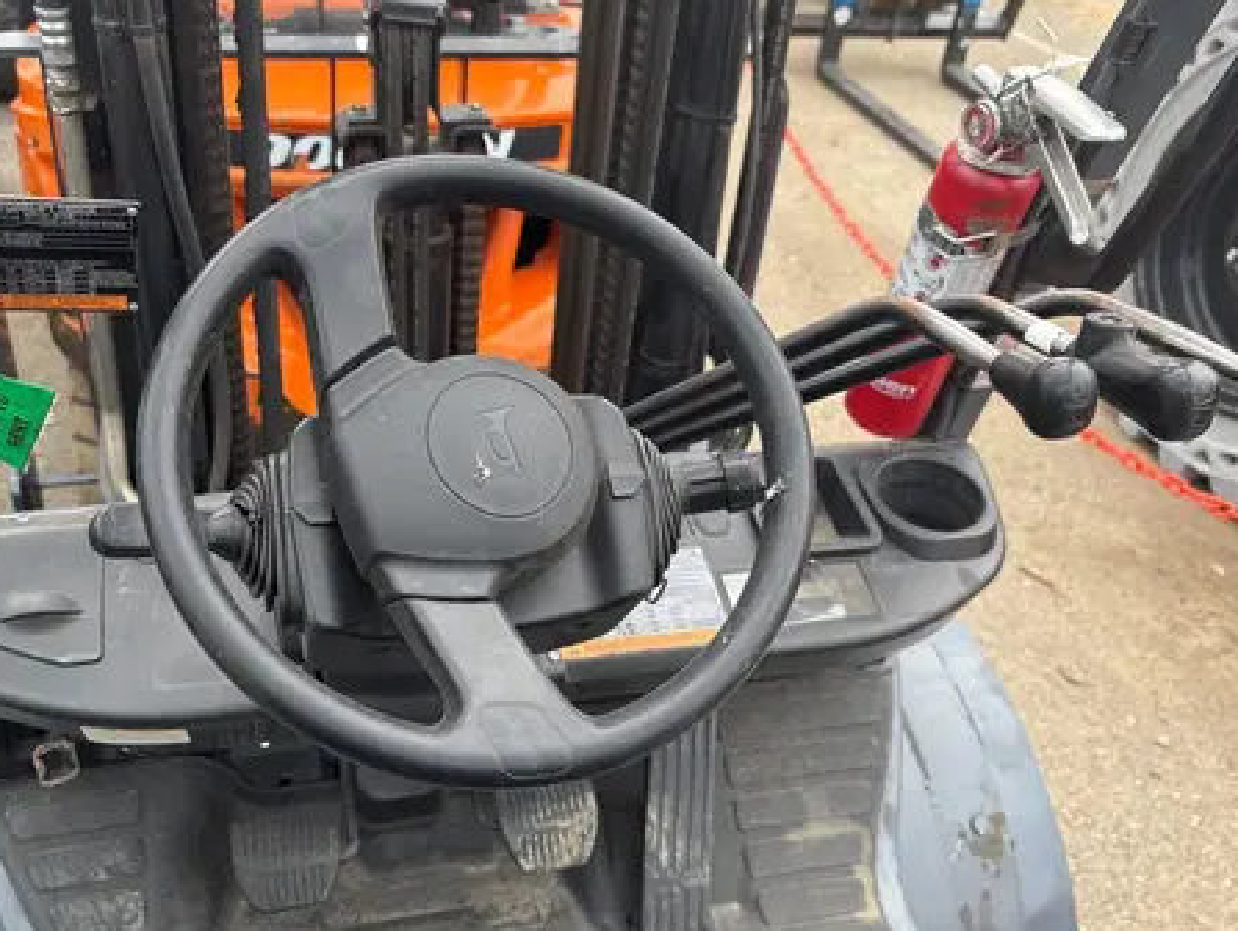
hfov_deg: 56.5
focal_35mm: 32
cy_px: 453
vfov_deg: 44.2
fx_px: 1145
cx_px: 523
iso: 50
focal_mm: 5.96
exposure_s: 1/680
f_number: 1.6
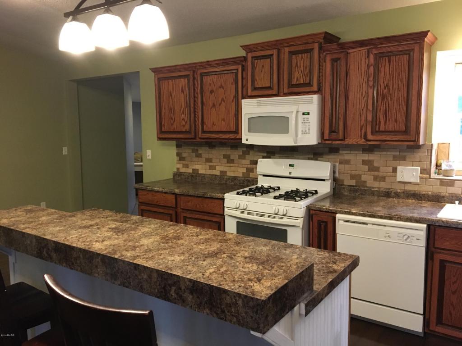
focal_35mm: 29
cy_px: 173
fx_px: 387
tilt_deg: -7.0
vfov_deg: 48.2
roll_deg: -0.2
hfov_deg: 61.7
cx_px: 231
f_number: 2.2
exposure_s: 1/30
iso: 200
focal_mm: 4.15
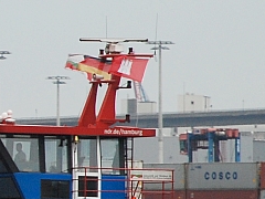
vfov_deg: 1.8
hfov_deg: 2.4
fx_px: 6362
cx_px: -187
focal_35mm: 831
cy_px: 191
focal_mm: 135
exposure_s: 1/100
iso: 400
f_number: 5.6
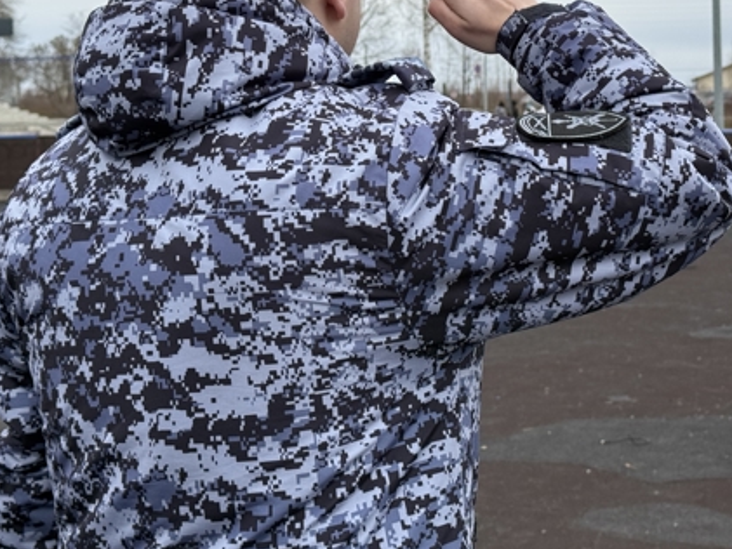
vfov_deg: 19.3
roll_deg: +1.3
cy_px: 139
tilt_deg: +0.1
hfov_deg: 25.6
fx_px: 1608
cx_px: 436
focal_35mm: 76
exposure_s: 1/1222
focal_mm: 6.76
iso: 64
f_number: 1.78
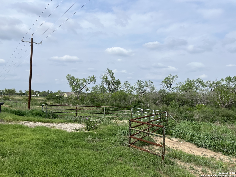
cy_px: 88
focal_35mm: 26
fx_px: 177
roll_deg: -0.8
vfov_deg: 53.1
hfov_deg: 67.3
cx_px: 118
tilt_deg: +2.1
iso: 50
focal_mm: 5.1
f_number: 1.6
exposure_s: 1/4651
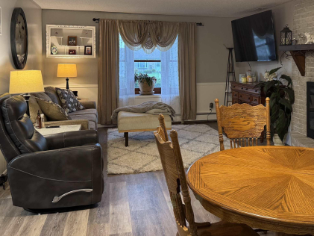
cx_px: 205
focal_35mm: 38
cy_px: 77
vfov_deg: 37.3
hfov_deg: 48.3
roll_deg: -0.3
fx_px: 345
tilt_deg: -2.6
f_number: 1.78
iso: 250
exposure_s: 1/60
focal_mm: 6.76
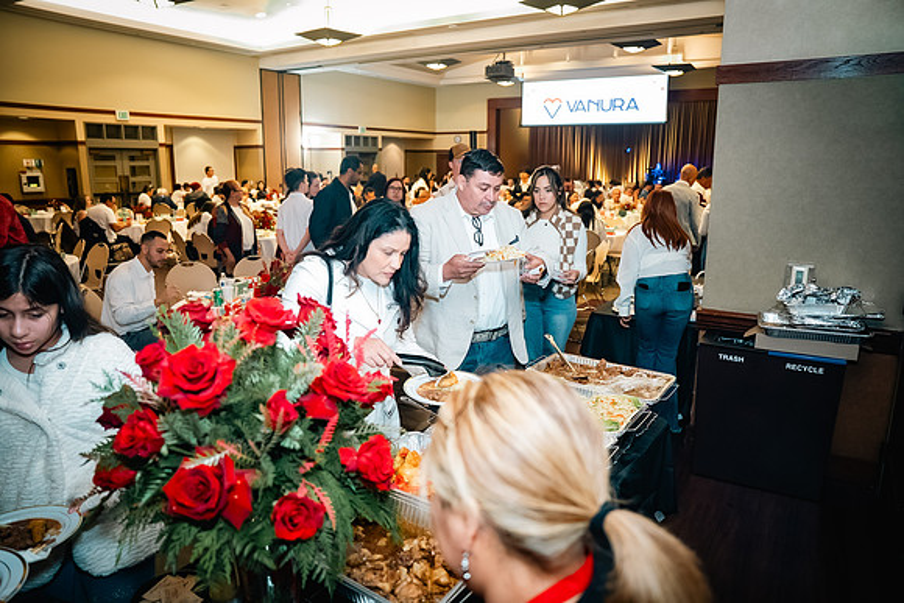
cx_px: 452
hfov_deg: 73.7
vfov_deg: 53.2
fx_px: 603
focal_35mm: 24
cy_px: 302
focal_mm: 24
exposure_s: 1/100
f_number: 2.8
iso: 1600
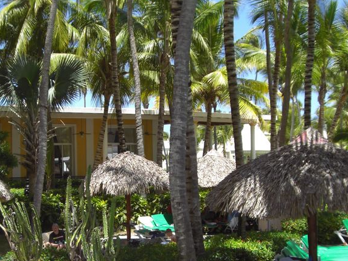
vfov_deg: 21.5
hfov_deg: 28.5
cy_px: 184
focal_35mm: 68
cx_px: 144
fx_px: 684
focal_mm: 6.2
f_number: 2.7
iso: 64
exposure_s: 1/640
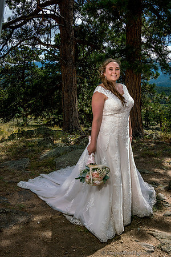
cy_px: 128
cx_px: 86
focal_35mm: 36
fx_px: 256
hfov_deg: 36.9
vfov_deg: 53.1
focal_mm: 24
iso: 250
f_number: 6.3
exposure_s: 1/2000
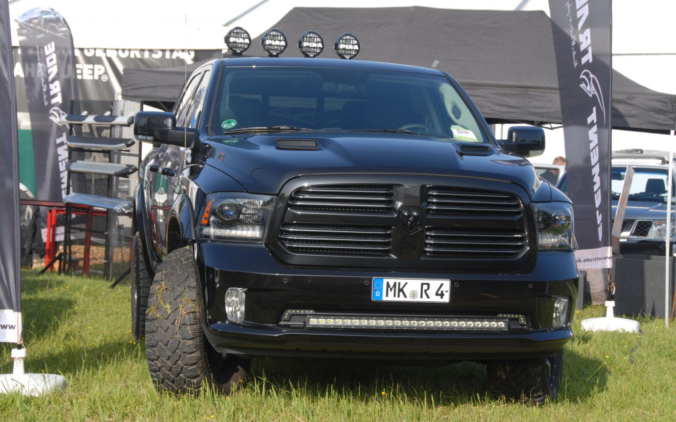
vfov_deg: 15.4
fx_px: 1557
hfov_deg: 24.5
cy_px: 205
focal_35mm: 85
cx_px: 339
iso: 200
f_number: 8
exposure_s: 1/250
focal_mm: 55
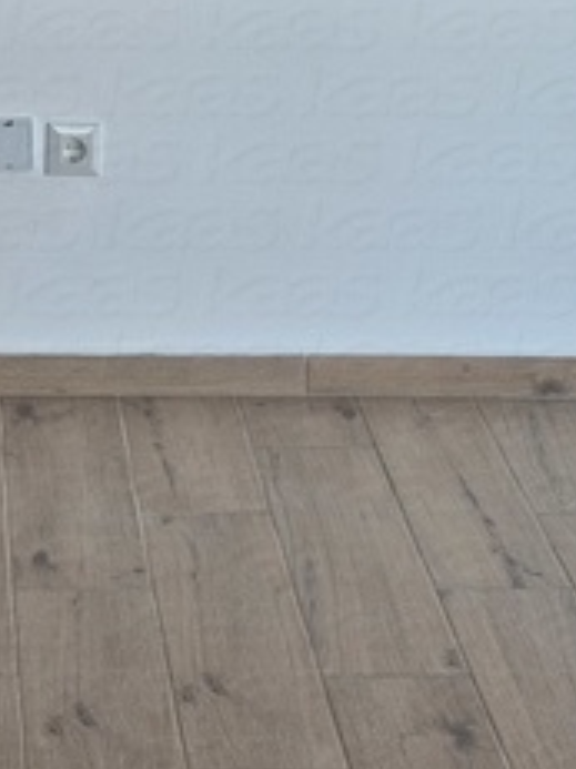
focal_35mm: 102
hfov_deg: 14.3
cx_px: 40
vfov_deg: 17.1
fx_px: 2265
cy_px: -443
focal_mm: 5.4
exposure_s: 1/180
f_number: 1.8
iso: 50
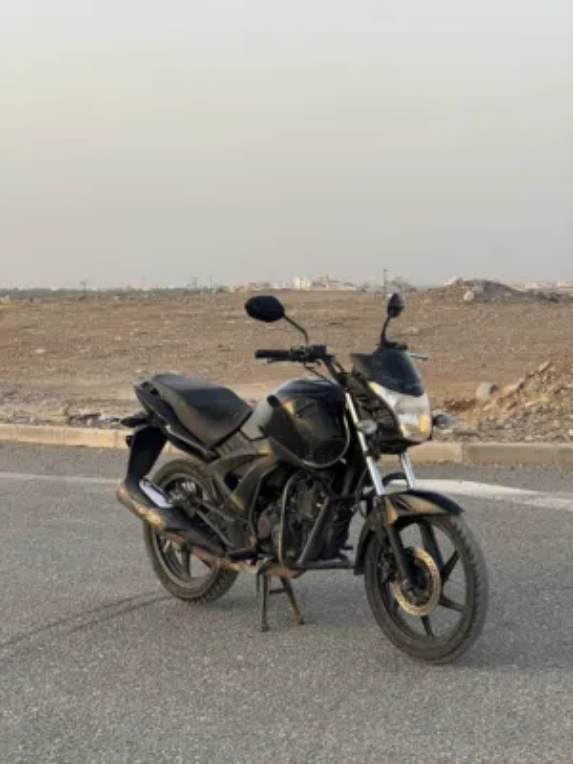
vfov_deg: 25.3
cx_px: 286
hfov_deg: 19.1
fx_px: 1699
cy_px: 382
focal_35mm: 77
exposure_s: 1/99
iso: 32
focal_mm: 9
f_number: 2.8
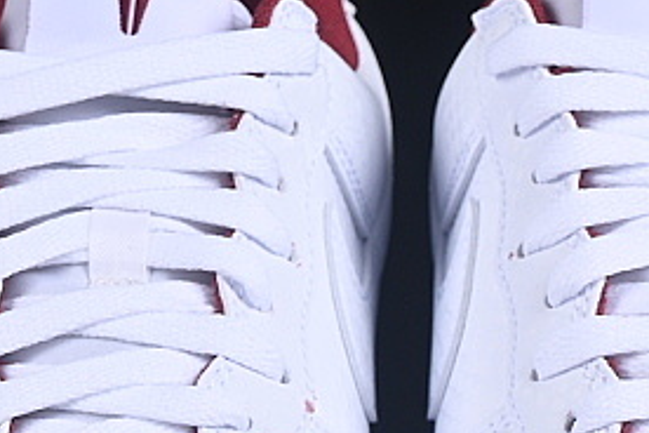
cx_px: 433
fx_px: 5282
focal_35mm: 293
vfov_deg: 4.7
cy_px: 593
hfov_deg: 7.0
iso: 160
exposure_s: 1/100
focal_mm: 50
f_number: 8
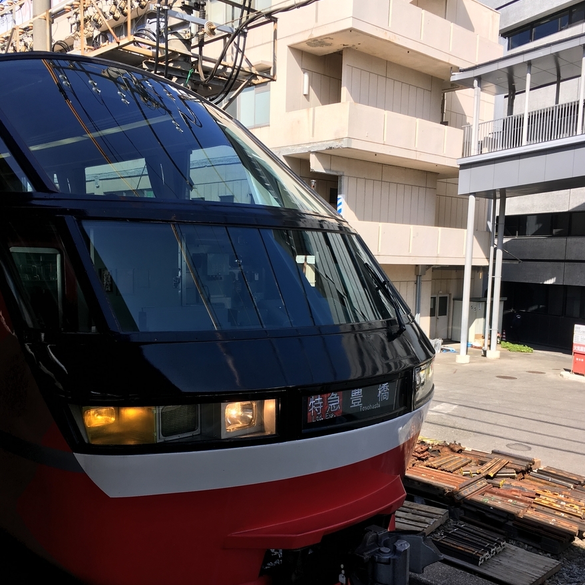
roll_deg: +0.5
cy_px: 339
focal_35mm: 35
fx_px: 669
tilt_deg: -5.8
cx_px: 292
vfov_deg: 47.0
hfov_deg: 47.2
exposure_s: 1/818
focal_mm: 4.15
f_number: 2.2
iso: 25
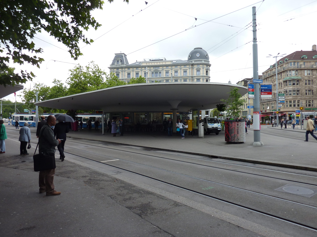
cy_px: 118
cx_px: 158
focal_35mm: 25
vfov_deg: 54.9
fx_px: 229
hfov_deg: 69.4
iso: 80
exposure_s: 1/160
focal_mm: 4.1
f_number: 4
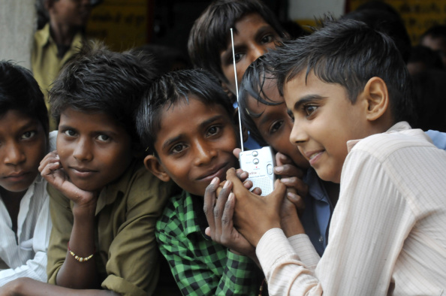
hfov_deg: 19.5
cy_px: 148
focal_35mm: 105
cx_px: 223
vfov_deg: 13.0
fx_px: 1299
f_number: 6.3
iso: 800
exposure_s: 1/60
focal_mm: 70
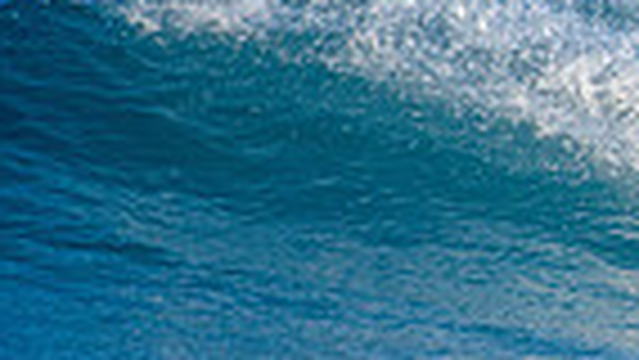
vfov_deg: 0.6
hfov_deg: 1.0
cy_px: 16
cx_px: 1107
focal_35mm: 2140
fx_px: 36273
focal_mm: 500
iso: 450
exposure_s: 1/2000
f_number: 5.6
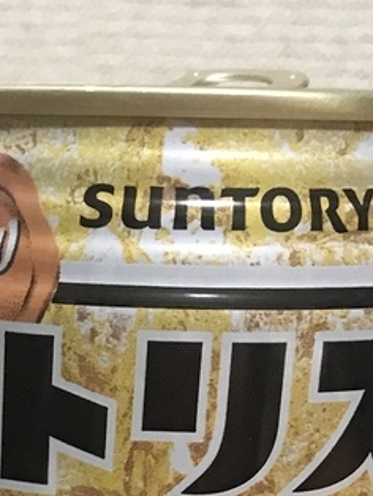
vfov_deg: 16.4
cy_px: 793
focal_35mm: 107
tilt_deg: -21.1
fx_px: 1535
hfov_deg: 13.4
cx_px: -96
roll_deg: -0.7
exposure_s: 1/11
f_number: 1.8
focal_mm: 3.99
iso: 100
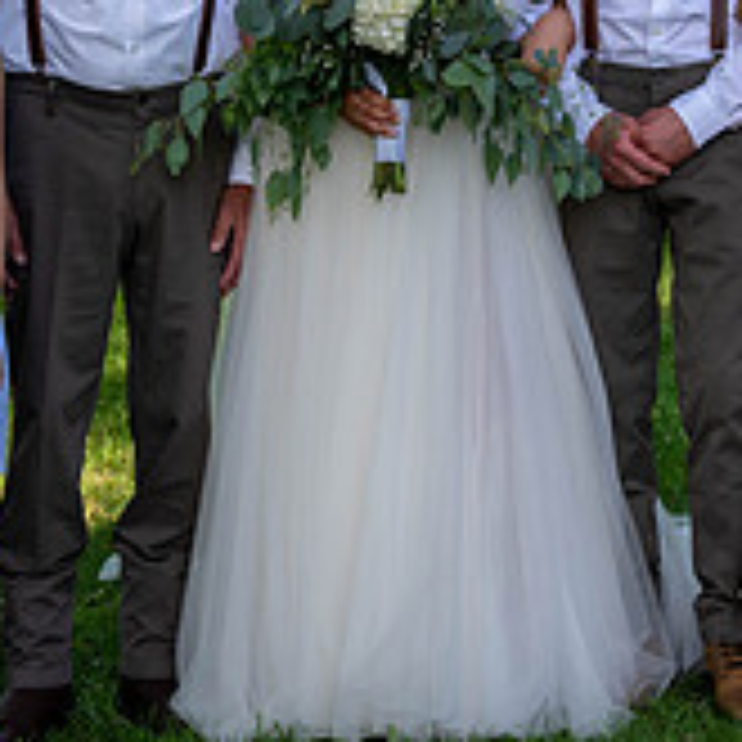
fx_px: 3832
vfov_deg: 11.0
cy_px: 40
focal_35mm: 158
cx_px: 427
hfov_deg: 11.1
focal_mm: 53
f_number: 5.6
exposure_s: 1/250
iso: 200
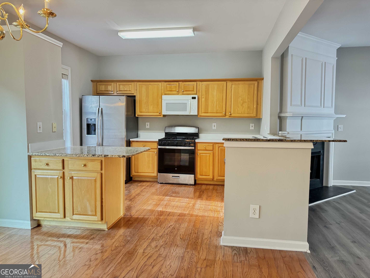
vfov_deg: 56.8
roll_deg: -0.7
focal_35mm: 24
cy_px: 139
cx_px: 185
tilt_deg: -4.0
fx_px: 257
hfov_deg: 71.6
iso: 500
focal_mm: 6.76
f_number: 1.78
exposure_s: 1/60
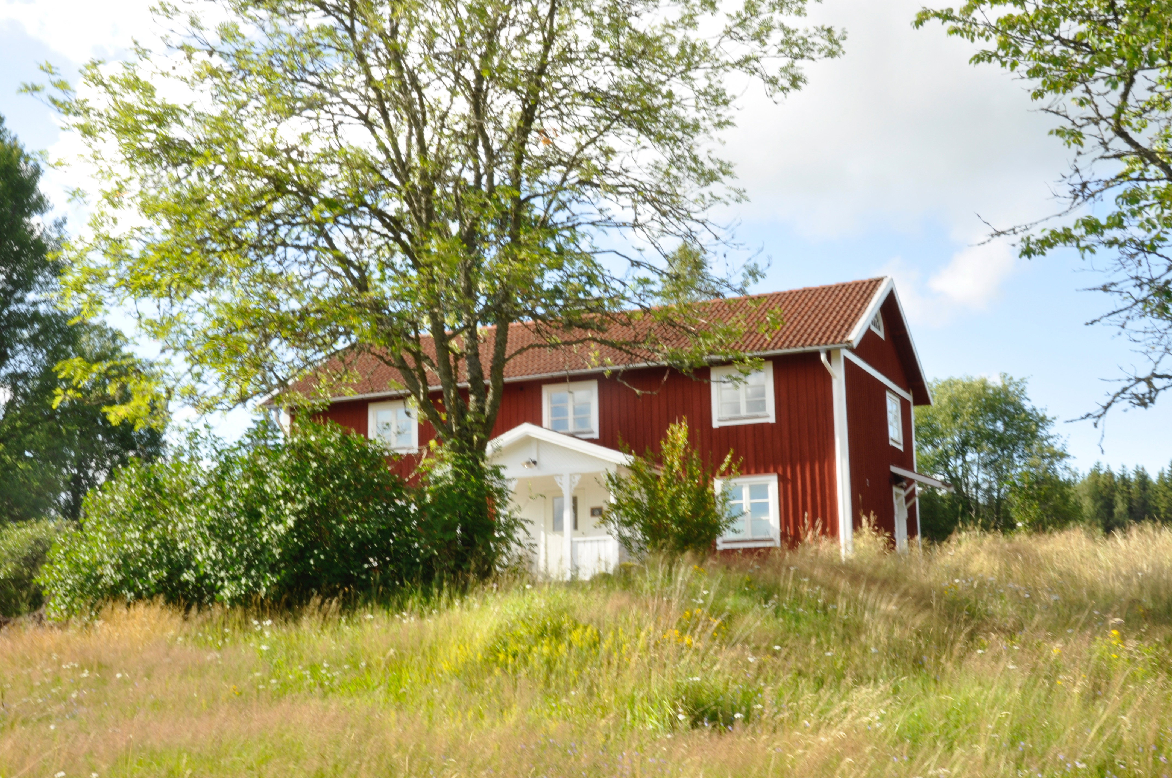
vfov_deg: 31.8
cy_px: 389
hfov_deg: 46.4
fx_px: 1366
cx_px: 586
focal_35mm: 42
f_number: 25
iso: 200
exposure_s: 1/13
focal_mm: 28
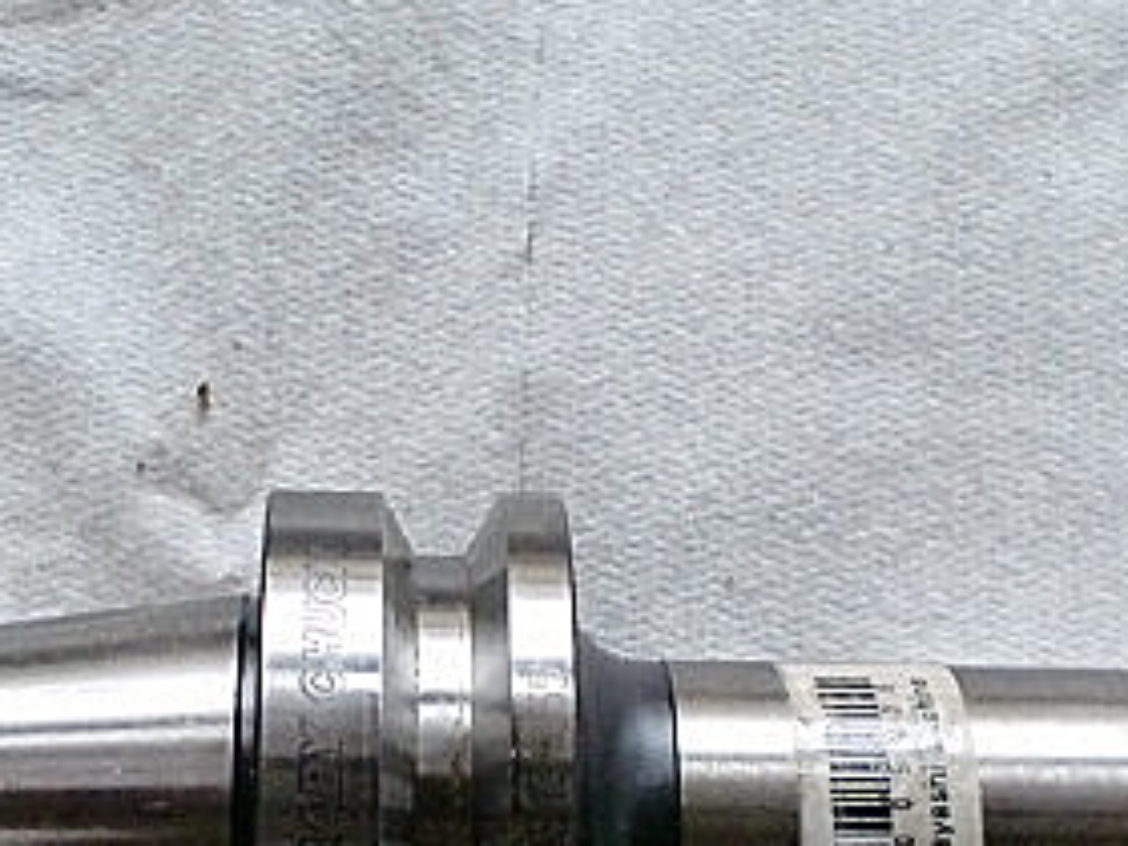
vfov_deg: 17.9
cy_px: 890
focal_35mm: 80
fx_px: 2607
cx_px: 572
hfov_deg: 24.4
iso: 640
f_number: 3.1
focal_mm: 6.3
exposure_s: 1/60
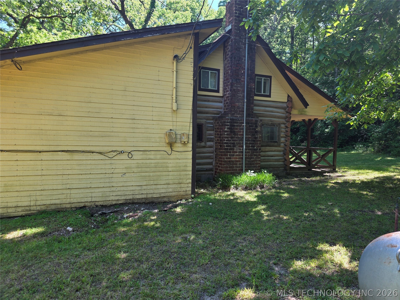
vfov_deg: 58.9
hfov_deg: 73.9
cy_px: 150
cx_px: 200
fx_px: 266
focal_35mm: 23
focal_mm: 6.3
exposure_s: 1/180
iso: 32
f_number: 1.7
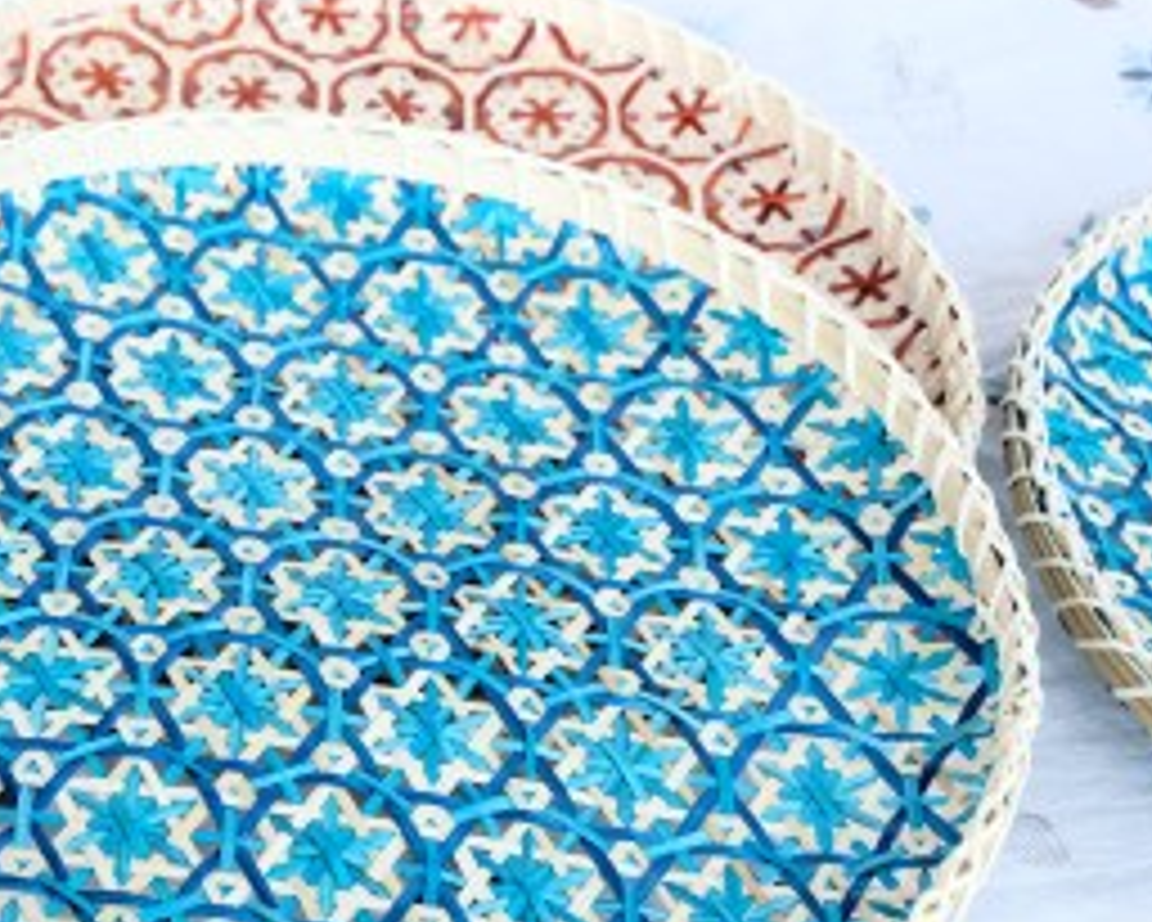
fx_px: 2933
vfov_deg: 17.9
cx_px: 148
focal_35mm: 86
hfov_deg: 21.8
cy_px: 537
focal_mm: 31
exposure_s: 1/1400
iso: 2500
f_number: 5.6
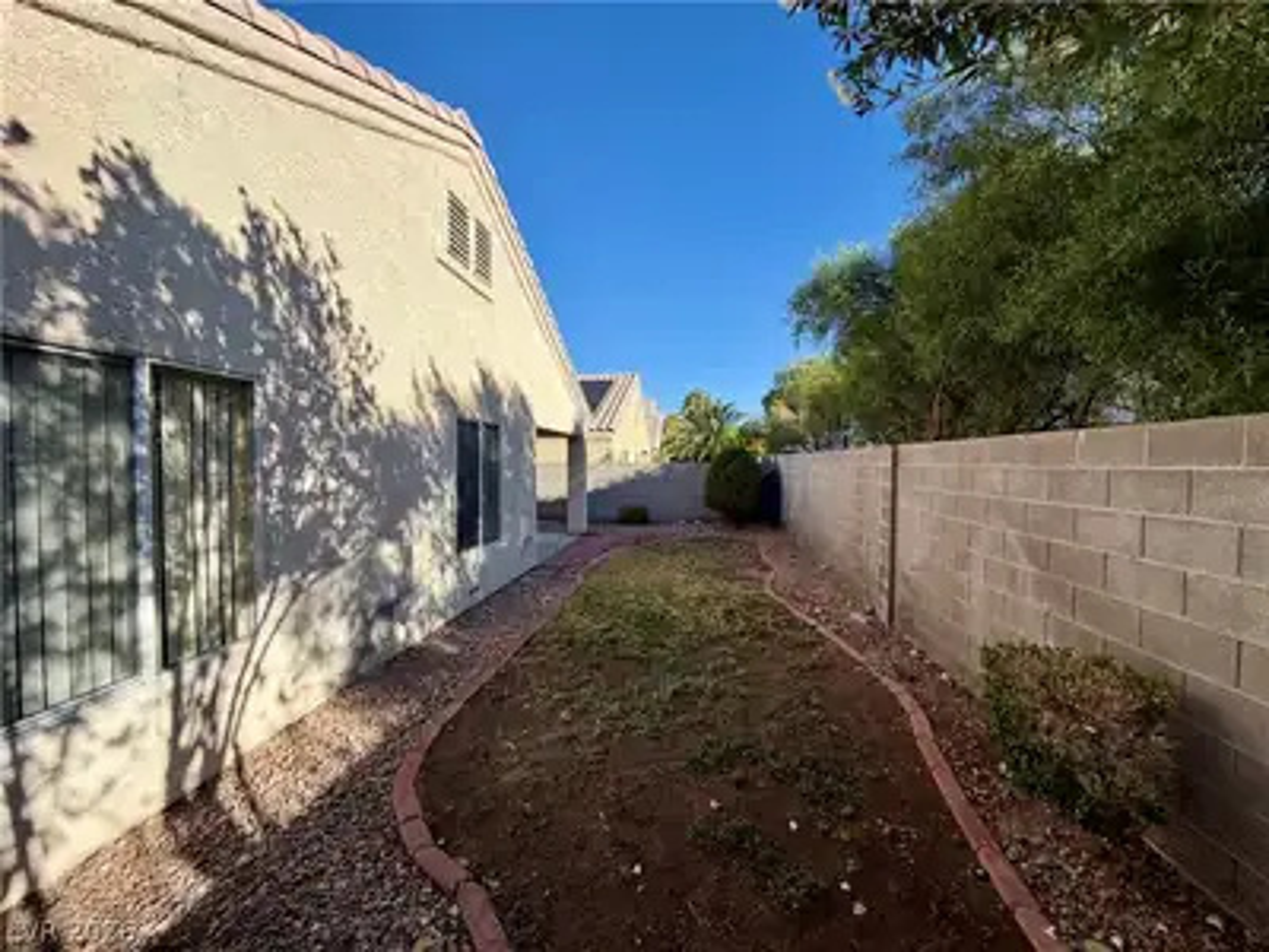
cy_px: 476
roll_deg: +0.3
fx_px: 513
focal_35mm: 14
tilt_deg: -2.4
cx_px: 634
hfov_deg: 102.1
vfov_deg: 85.7
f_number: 2.2
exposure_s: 1/770
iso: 32
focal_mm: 2.22
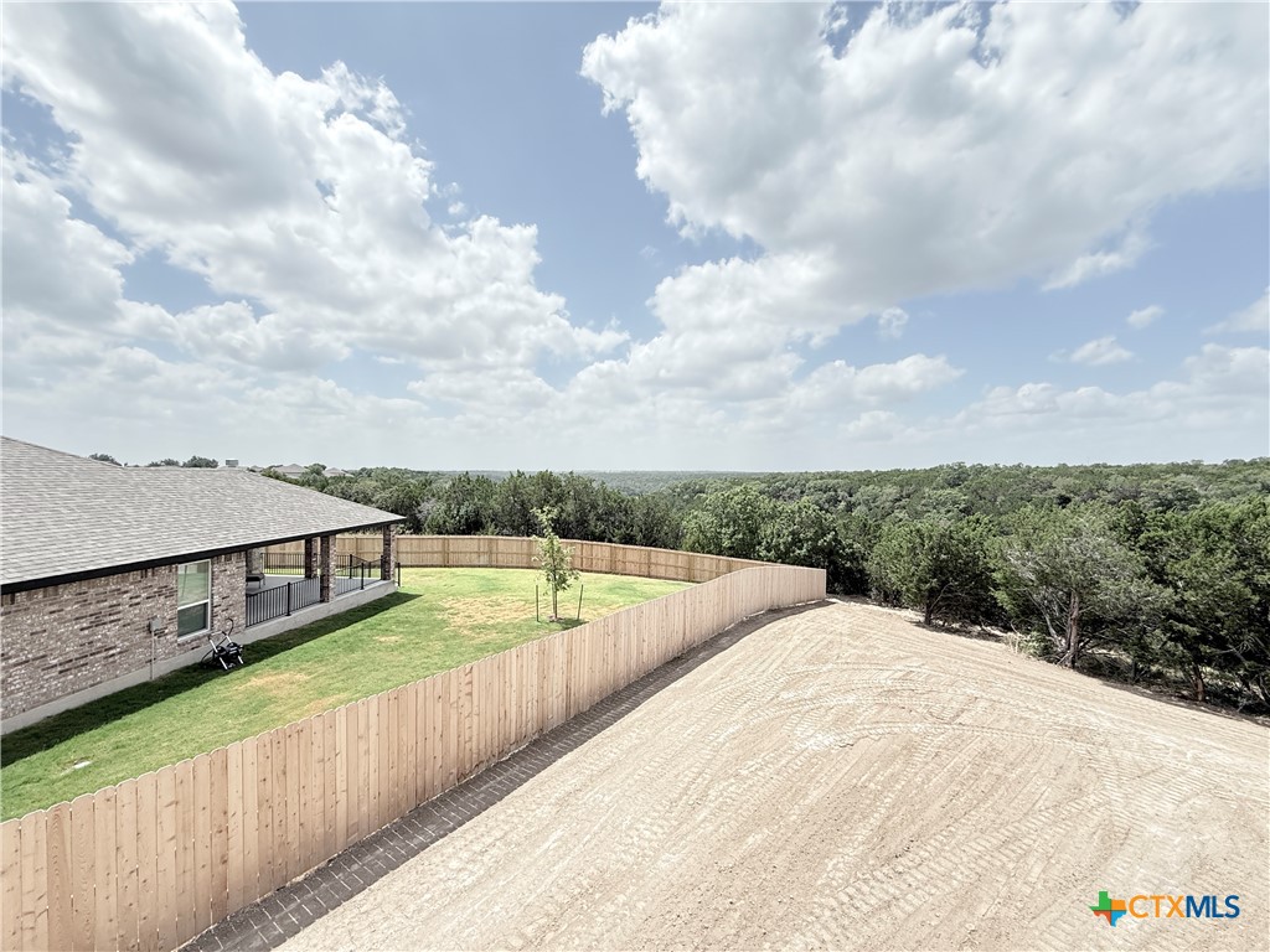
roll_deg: -0.8
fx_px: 514
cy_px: 476
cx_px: 635
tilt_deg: -0.1
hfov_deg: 102.1
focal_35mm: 14
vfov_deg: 85.7
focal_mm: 2.22
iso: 64
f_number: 2.2
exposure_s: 1/1259
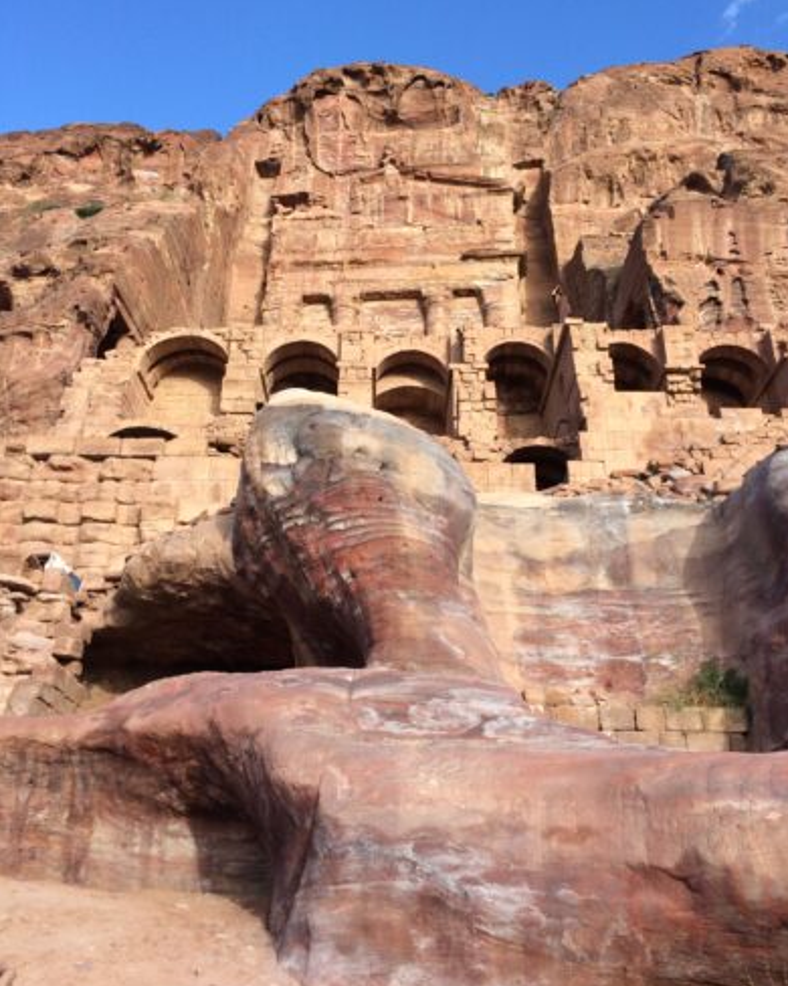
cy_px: 466
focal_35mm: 32
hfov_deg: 45.8
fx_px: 933
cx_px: 400
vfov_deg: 55.7
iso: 32
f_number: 2.2
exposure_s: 1/641
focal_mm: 4.12
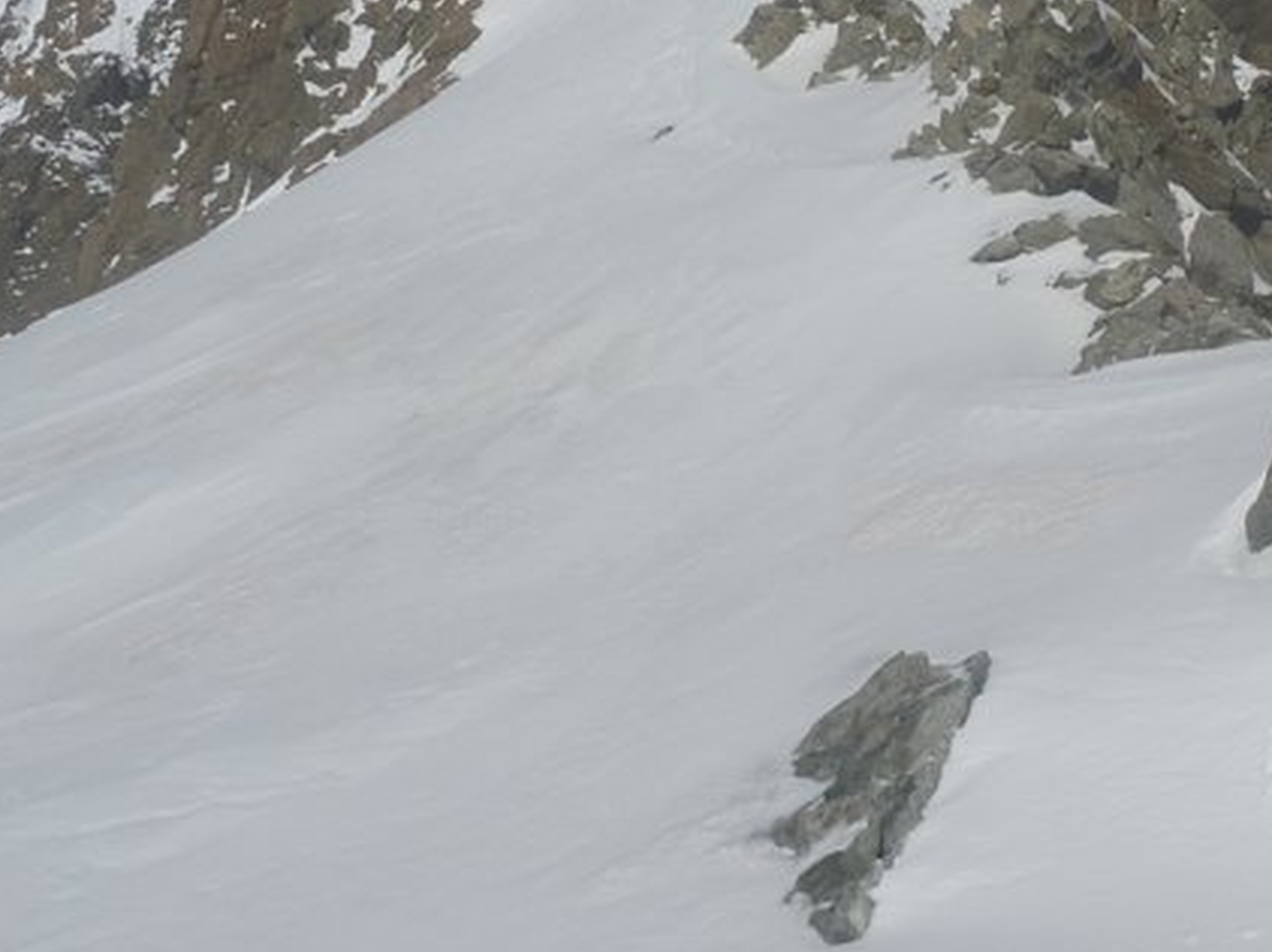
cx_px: 799
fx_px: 2497
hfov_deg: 28.5
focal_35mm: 68
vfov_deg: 21.0
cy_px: 48
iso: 80
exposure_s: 1/400
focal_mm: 4.9
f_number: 10
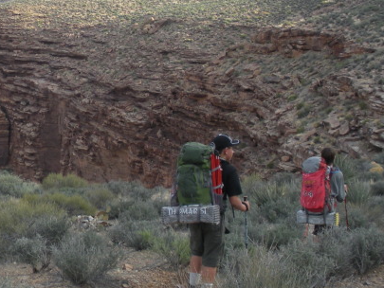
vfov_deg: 16.2
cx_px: 50
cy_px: 91
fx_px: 1010
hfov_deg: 21.1
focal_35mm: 91
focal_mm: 6.3
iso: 64
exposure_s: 1/220
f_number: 3.5
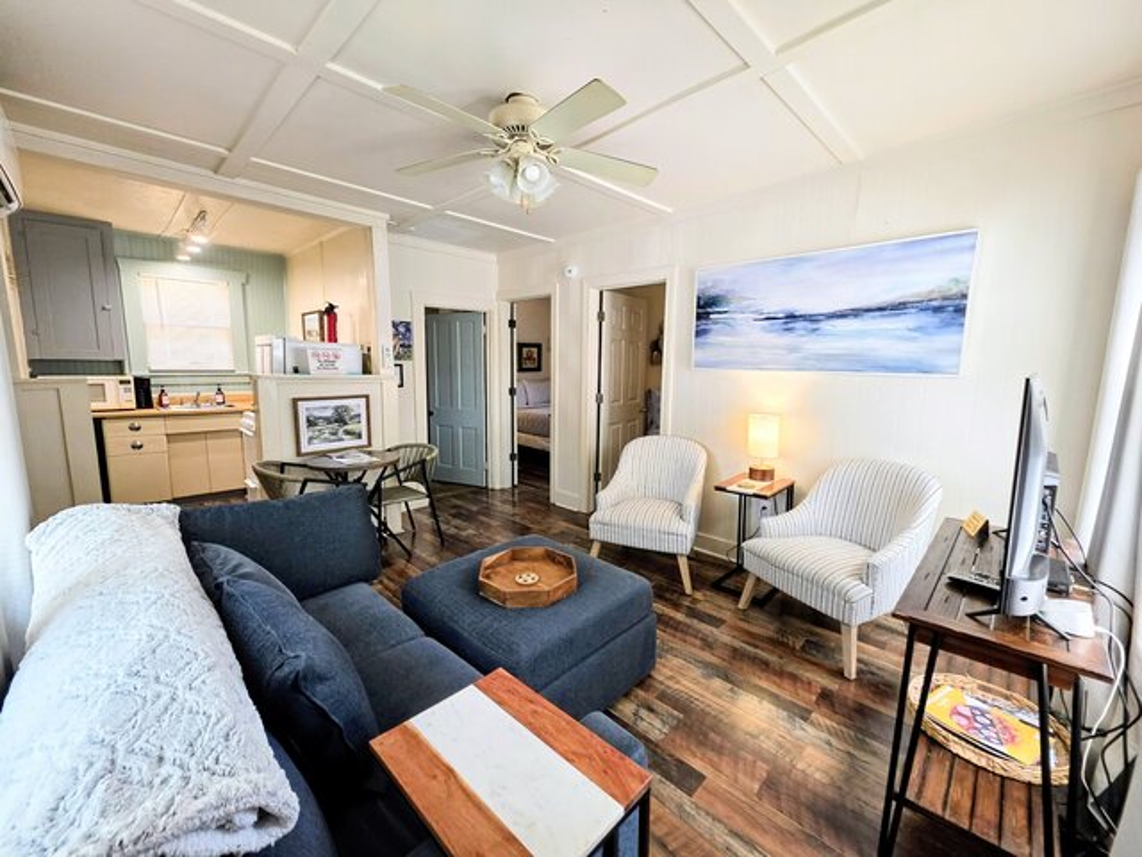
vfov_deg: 89.9
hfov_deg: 106.2
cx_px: 571
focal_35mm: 13
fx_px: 429
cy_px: 428
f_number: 1.9
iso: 200
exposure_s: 1/120
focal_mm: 2.2
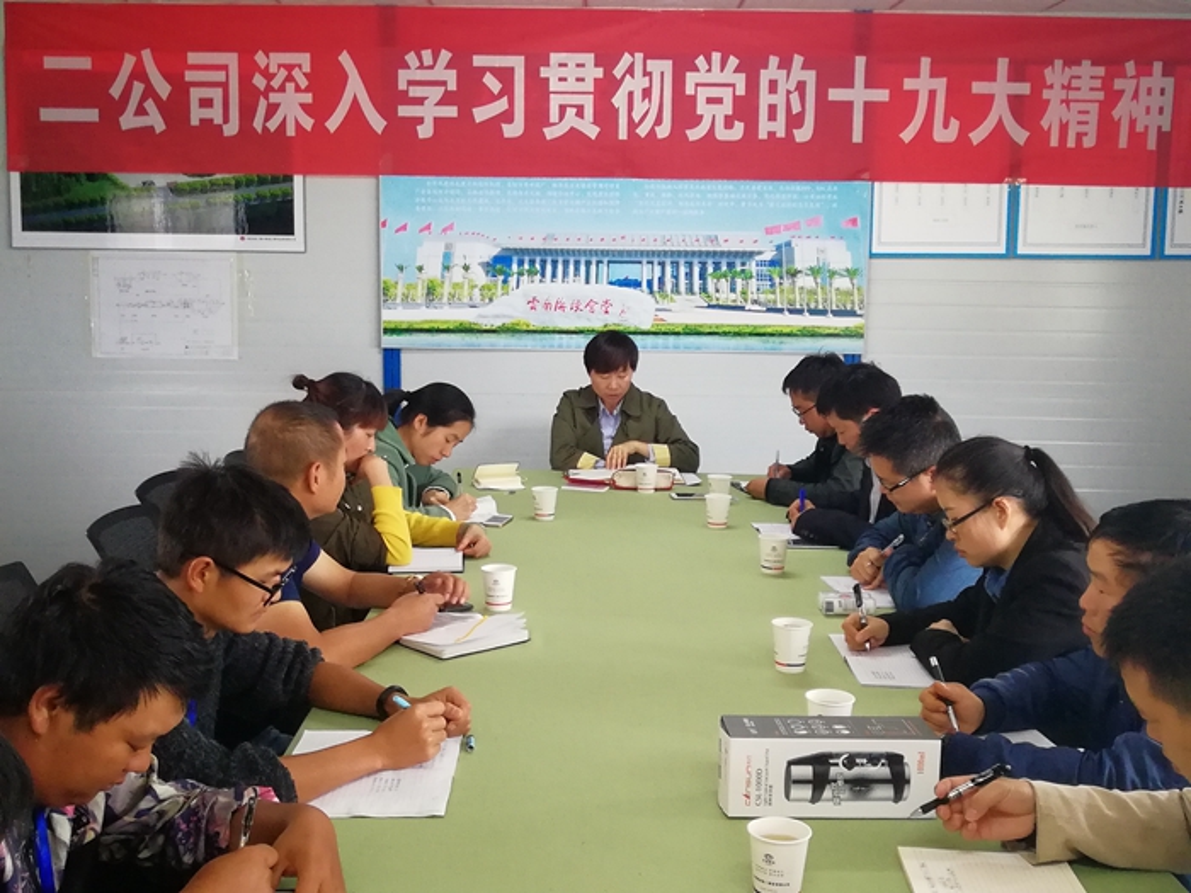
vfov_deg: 36.8
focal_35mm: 39
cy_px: 446
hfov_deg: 47.9
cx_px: 596
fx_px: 1342
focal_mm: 3.83
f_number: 1.8
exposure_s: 1/33.3
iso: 320
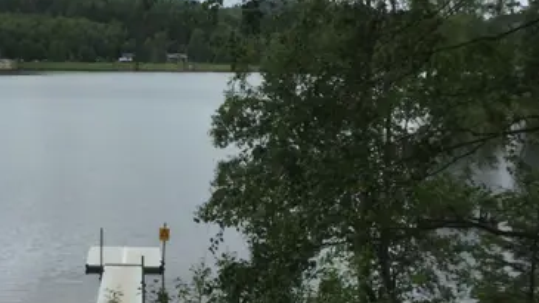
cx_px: 112
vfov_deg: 16.2
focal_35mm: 74
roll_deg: -1.3
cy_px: 222
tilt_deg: -9.4
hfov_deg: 28.0
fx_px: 1057
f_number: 2.4
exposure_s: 1/715
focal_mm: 3.3
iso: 25
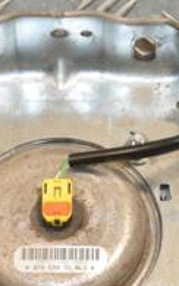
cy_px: 210
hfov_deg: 5.4
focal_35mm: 245
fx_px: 1911
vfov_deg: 8.6
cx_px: 48
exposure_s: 1/200
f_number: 7.1
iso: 800
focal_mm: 52
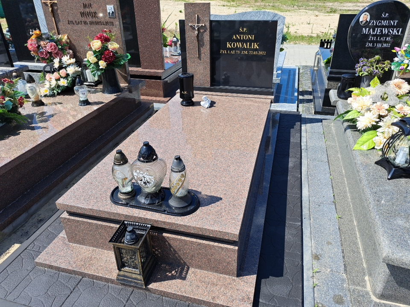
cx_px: 205
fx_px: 284
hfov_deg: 71.6
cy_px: 154
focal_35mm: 24
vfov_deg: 56.8
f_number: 1.8
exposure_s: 1/908
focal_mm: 5.23
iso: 50
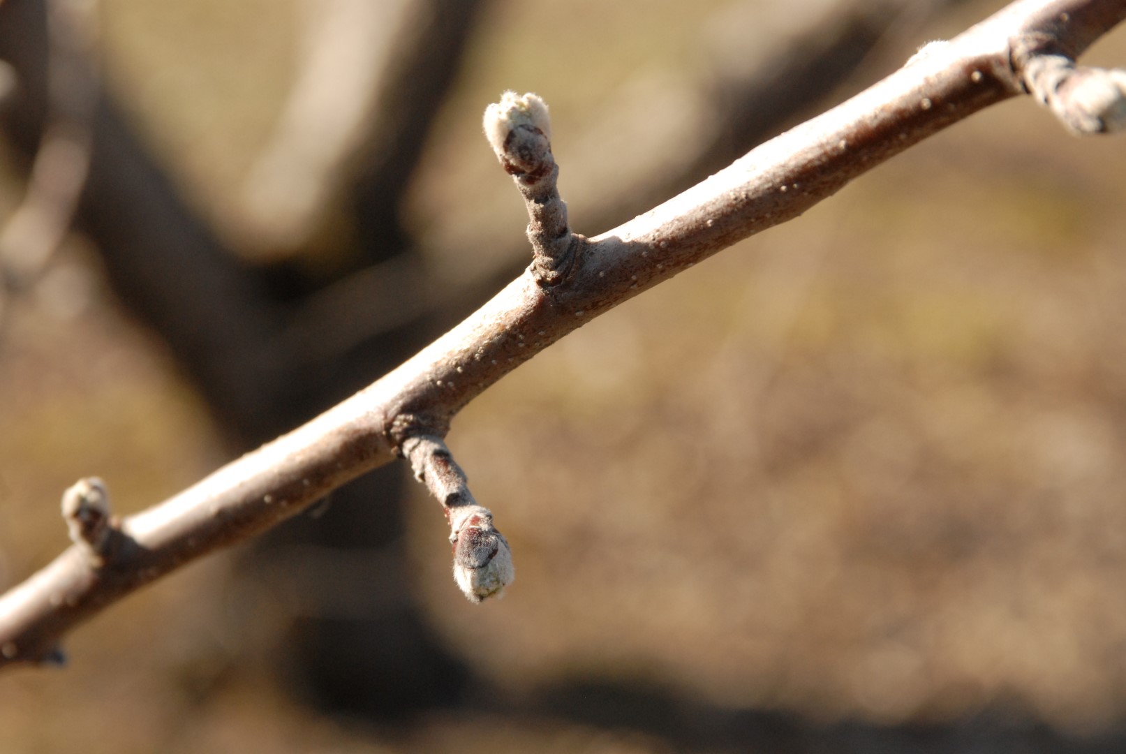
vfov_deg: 10.8
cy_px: 377
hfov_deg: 16.1
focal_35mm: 128
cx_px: 563
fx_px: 3993
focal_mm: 85
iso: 500
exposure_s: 1/320
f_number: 10
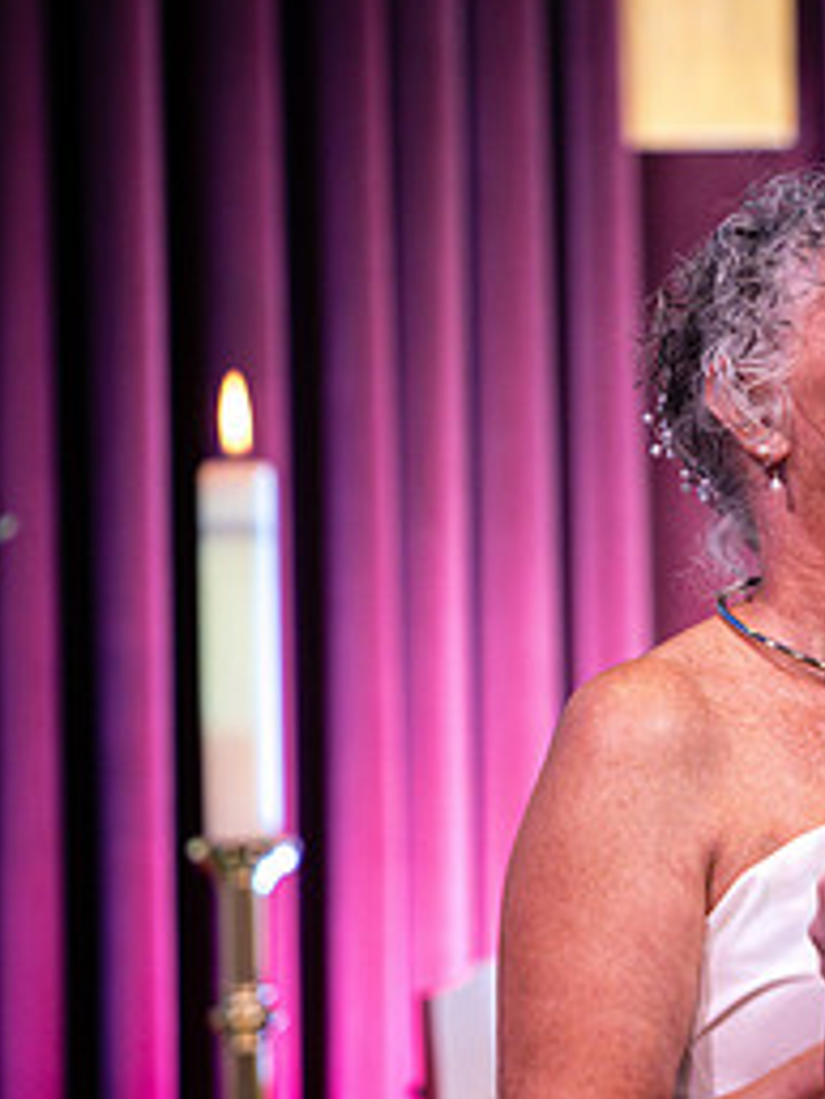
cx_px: 846
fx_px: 12065
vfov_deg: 5.2
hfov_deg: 3.9
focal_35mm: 380
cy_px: 699
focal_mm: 175
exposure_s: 1/200
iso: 800
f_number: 2.8
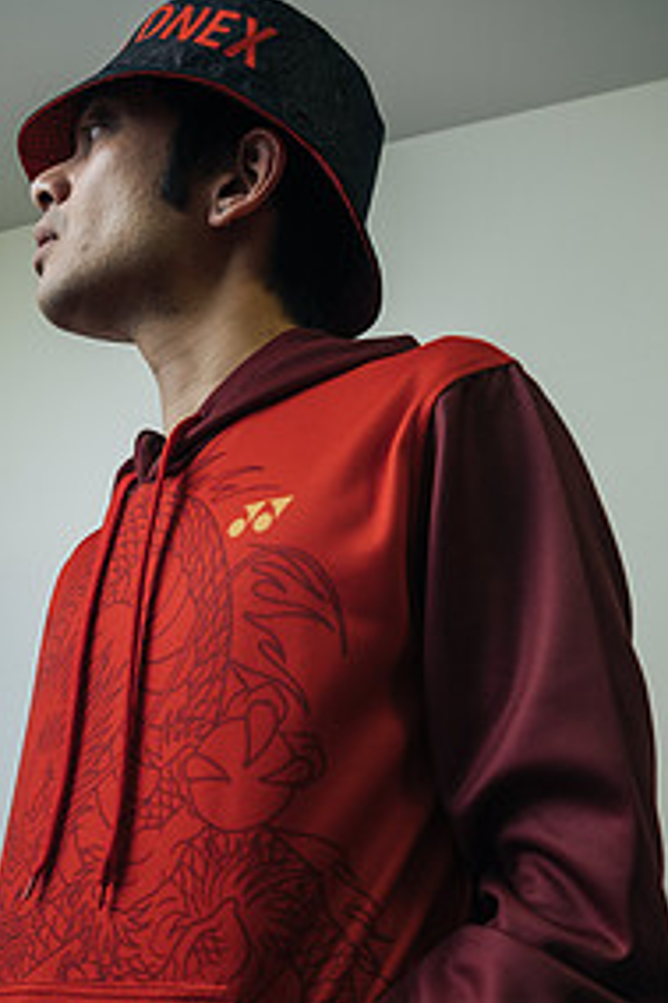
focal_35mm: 38
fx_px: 1059
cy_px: 752
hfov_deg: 34.8
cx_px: 247
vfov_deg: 48.7
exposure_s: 1/125
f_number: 3.2
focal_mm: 16
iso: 400
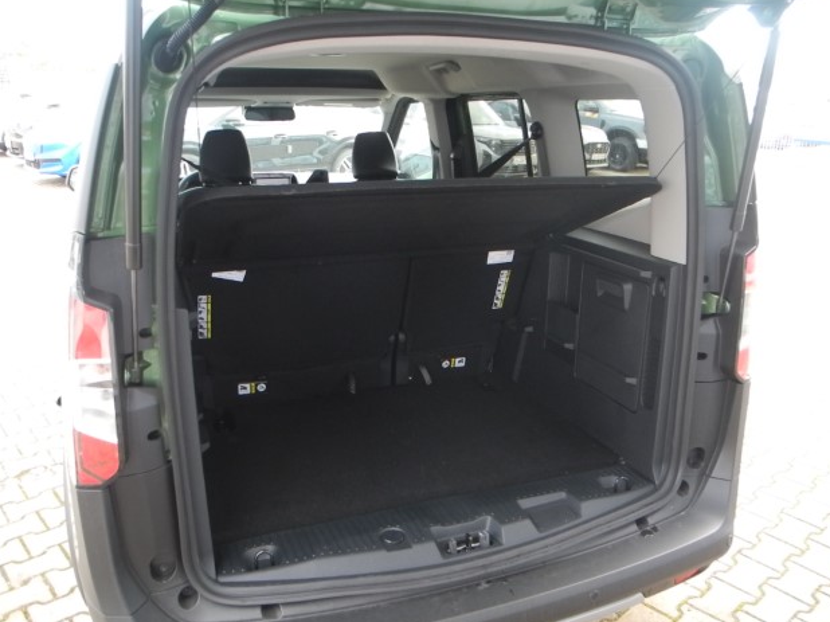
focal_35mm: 29
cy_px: 308
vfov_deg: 48.2
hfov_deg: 61.7
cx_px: 419
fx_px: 695
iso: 400
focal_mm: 6
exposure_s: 1/50
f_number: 2.8
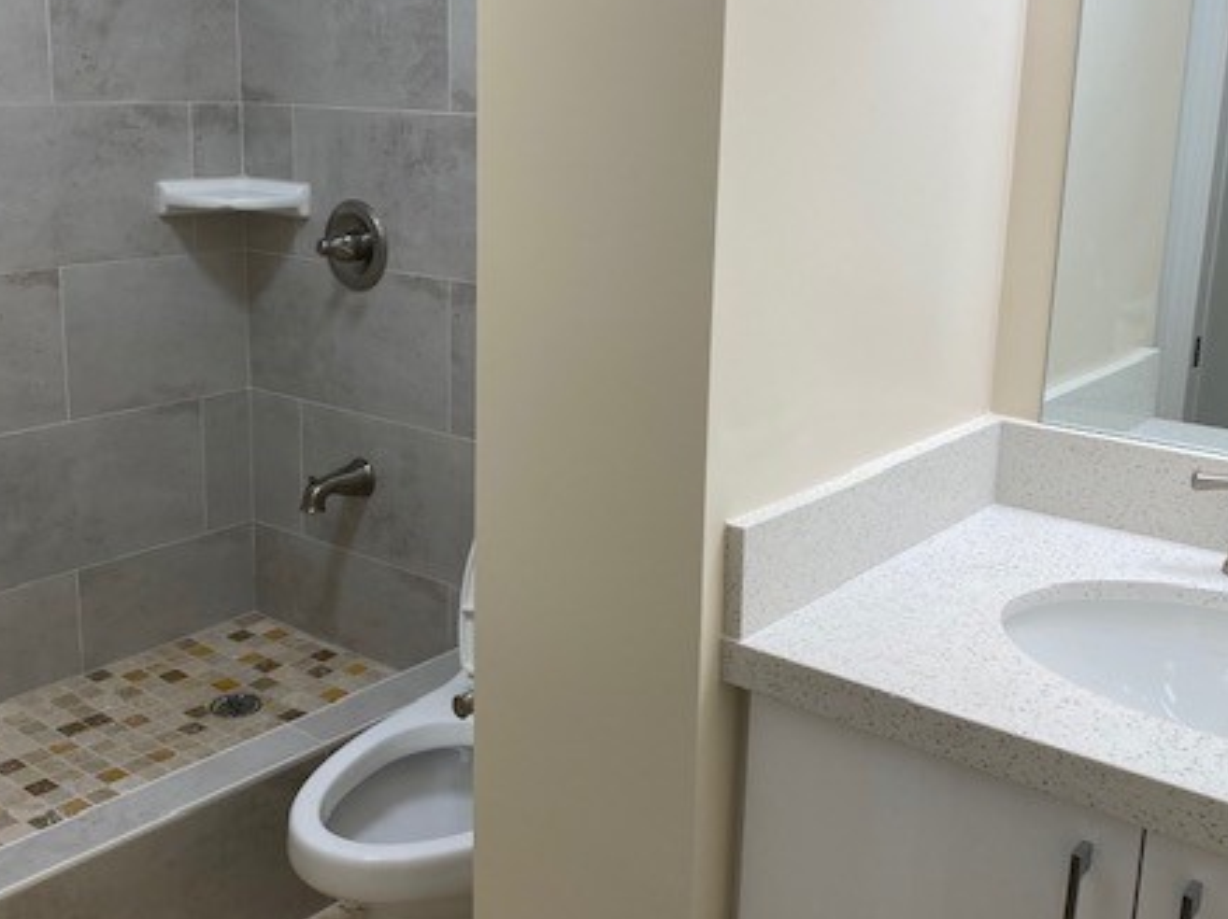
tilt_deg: -11.1
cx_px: 544
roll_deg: +0.1
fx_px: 1347
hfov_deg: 48.9
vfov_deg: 37.5
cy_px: 359
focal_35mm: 38
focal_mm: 4.25
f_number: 1.8
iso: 64
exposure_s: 1/120
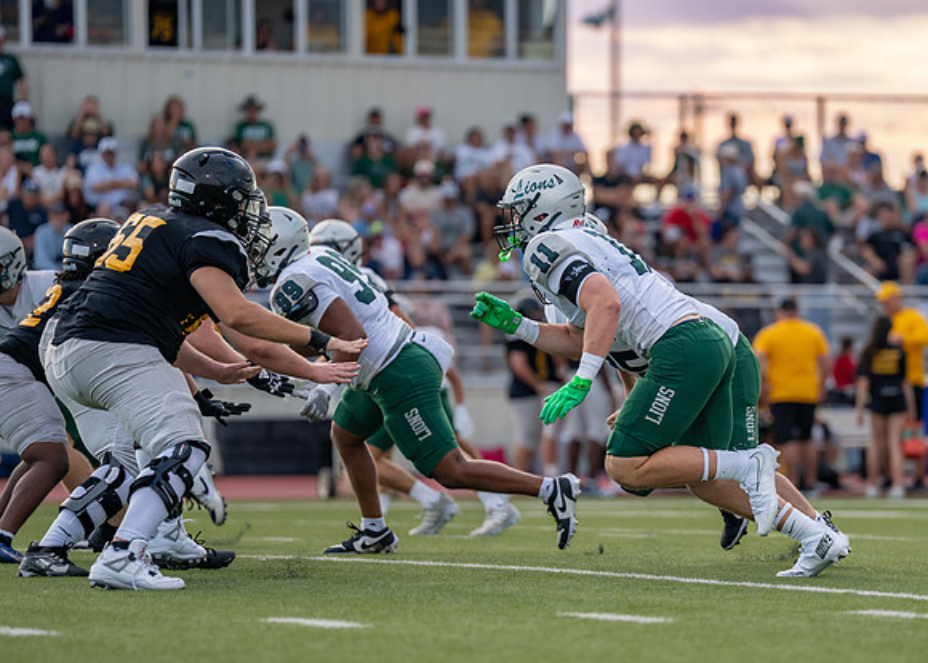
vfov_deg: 5.3
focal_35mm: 272
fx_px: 7175
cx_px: 643
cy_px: 317
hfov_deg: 7.4
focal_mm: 200
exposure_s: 1/2000
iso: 500
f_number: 2.8
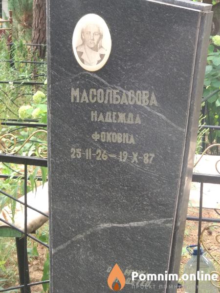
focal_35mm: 52
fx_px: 441
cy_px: 146
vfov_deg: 36.8
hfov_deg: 28.0
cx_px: 110
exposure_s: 1/60
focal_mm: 5.99
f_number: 2.6
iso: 250
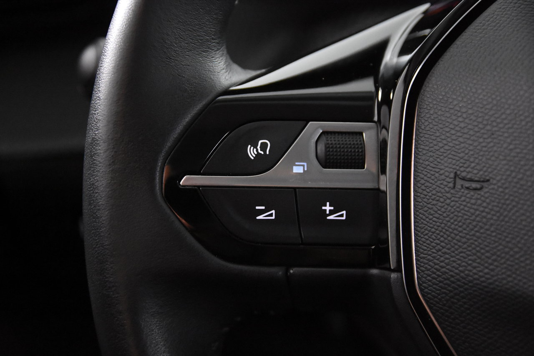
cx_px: 267
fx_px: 890
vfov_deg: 22.6
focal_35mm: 60
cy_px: 178
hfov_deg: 33.4
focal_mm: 40
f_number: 3.5
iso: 8000
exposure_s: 1/60
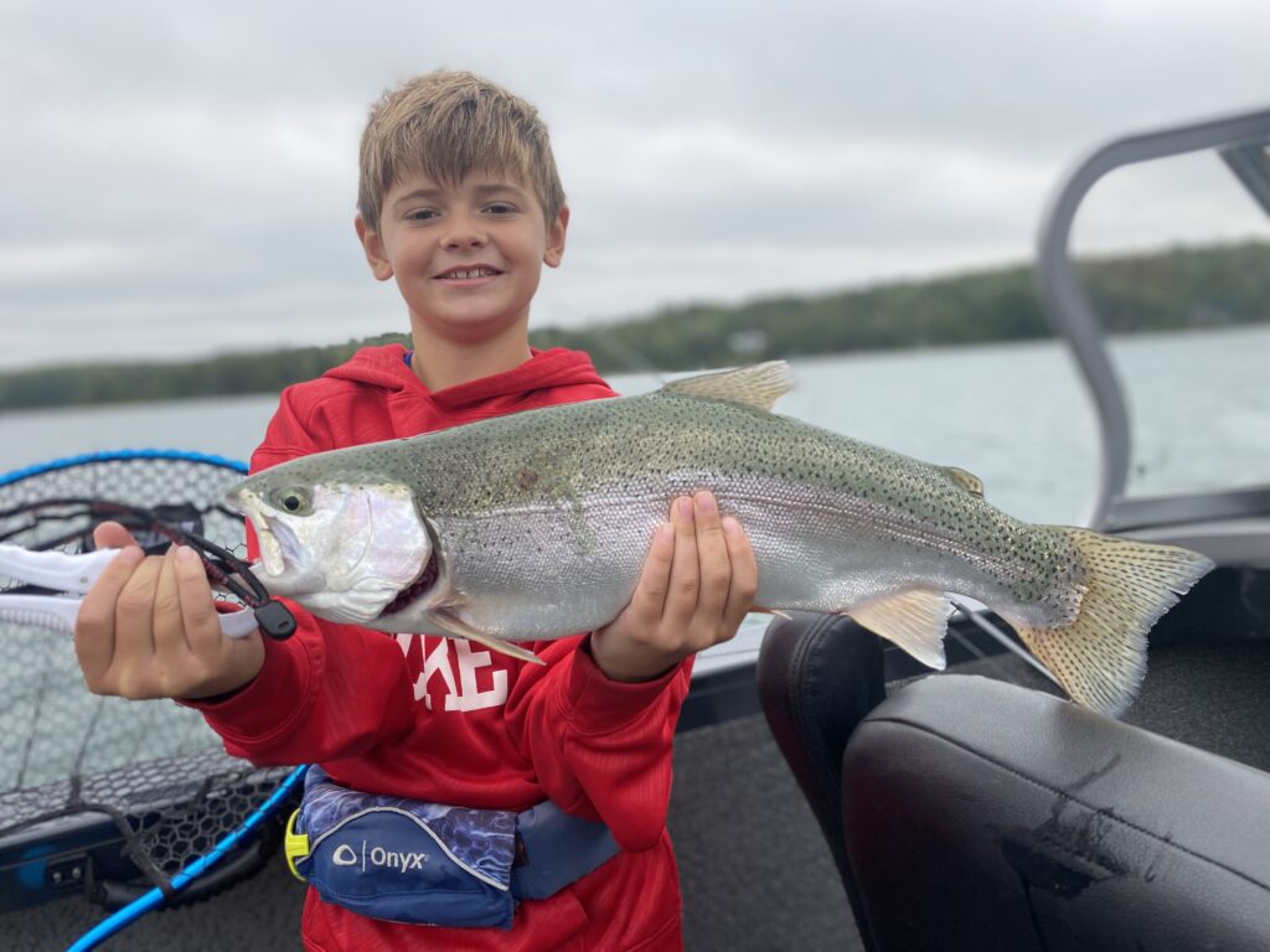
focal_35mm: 26
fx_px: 954
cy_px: 476
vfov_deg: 53.1
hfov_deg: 67.3
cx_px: 635
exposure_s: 1/306
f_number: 1.8
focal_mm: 4.25
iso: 32
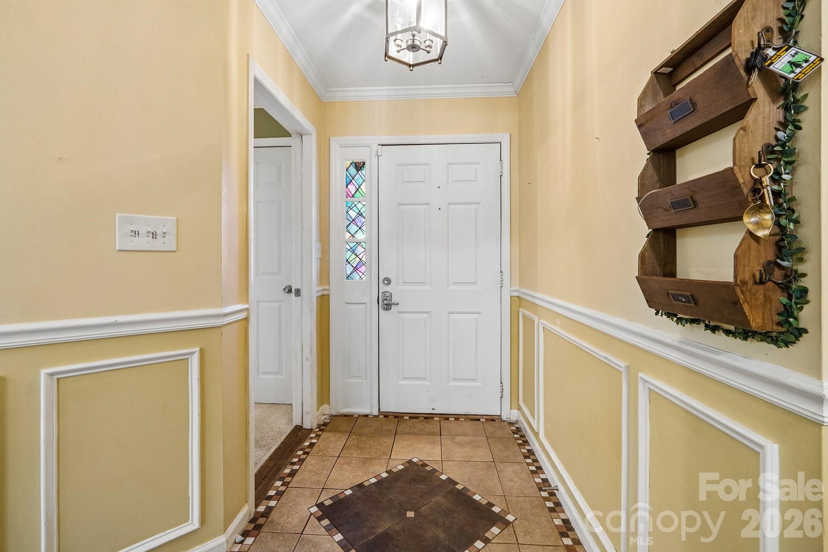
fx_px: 345
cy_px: 276
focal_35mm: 15
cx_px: 414
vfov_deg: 77.3
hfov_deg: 100.4
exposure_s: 1/4
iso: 400
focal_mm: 10
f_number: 8
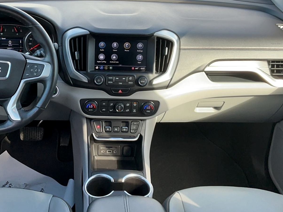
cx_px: 105
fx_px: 327
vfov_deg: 35.8
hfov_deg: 46.4
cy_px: 83
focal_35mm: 40
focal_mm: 3
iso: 32
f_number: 1.8
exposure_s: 1/120
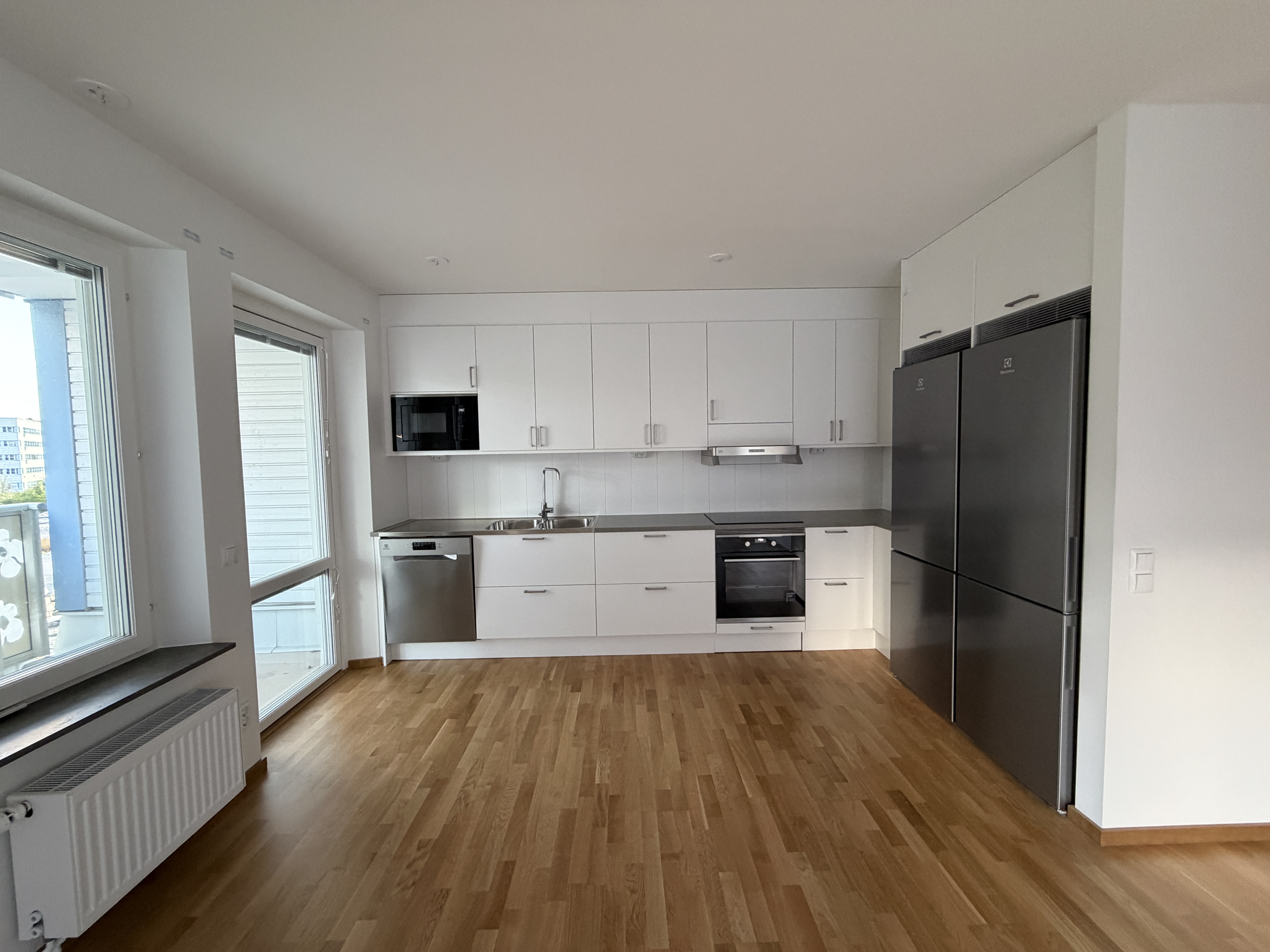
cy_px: 476
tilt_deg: -4.0
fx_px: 514
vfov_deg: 85.7
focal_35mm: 14
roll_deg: +1.1
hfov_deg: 102.1
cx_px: 635
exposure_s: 1/60
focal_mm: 2.22
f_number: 2.2
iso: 400
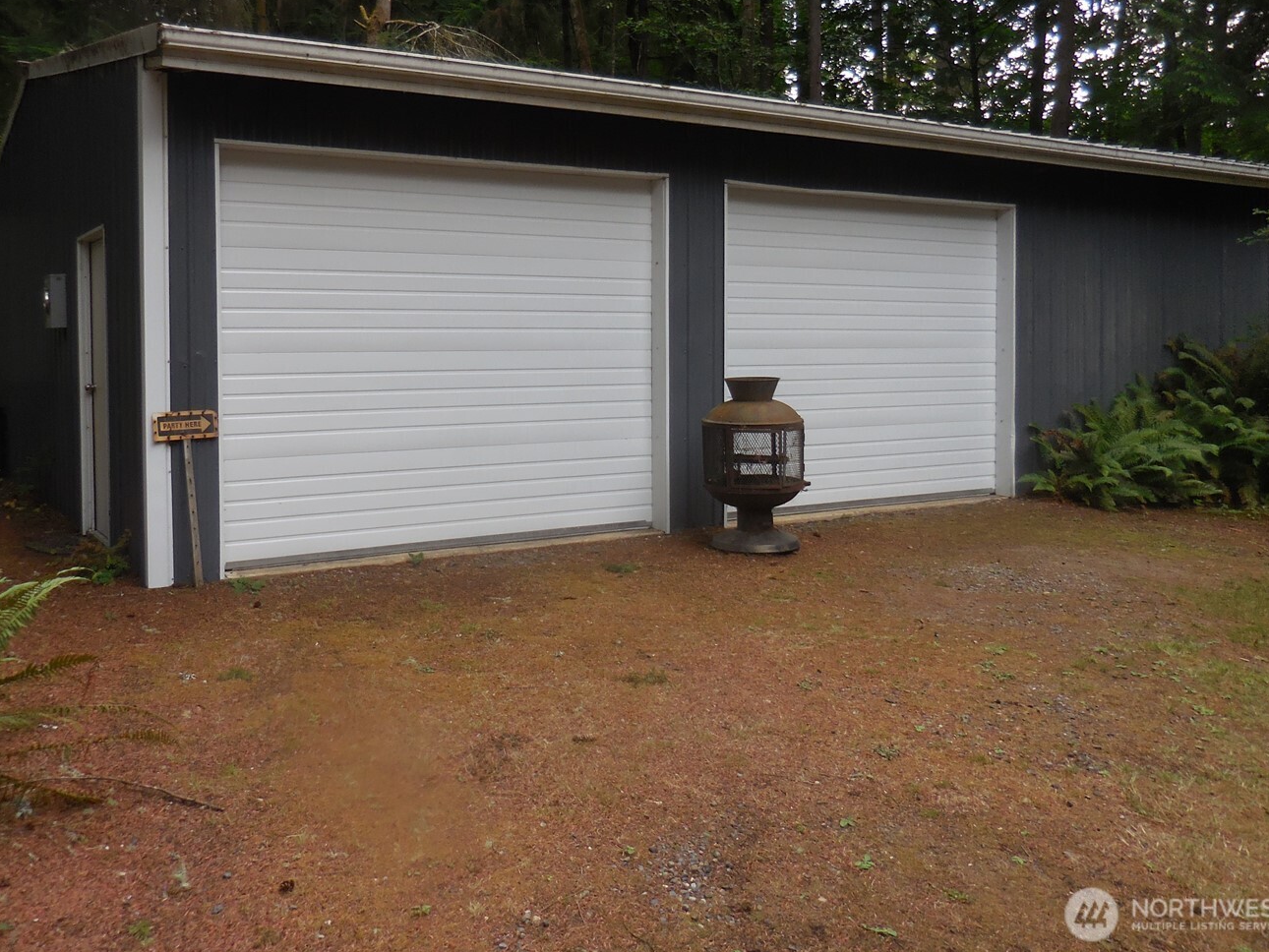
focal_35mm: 31
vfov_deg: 45.1
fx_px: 1137
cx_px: 533
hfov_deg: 58.0
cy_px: 364
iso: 125
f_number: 3.3
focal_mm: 4.5
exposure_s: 1/100
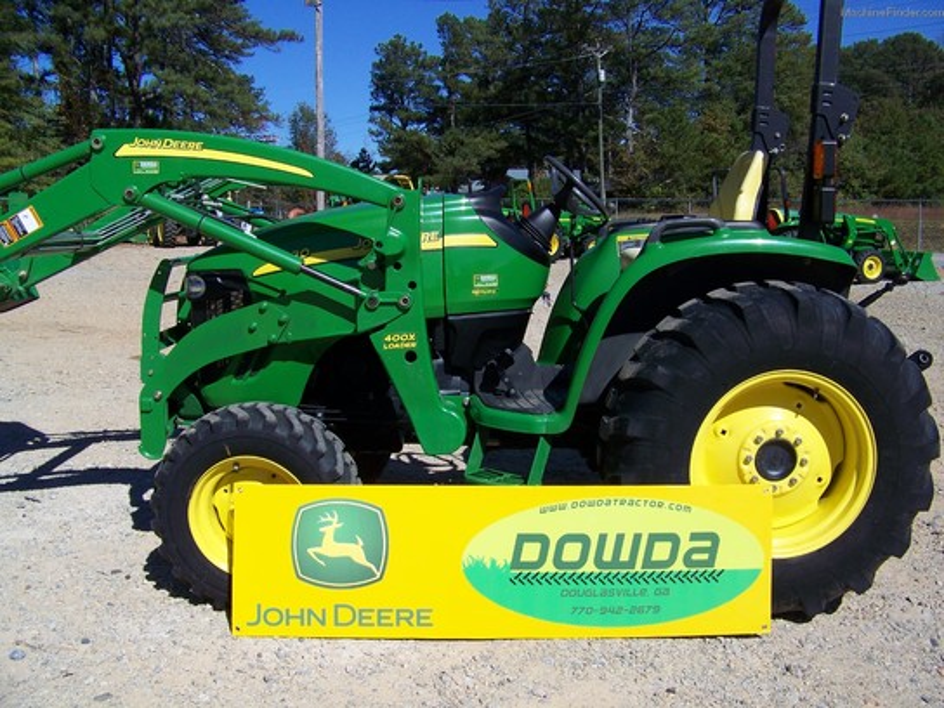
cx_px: 472
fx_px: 982
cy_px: 354
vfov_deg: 39.7
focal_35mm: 36
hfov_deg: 51.4
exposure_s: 1/800
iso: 64
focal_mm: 5.85
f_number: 4
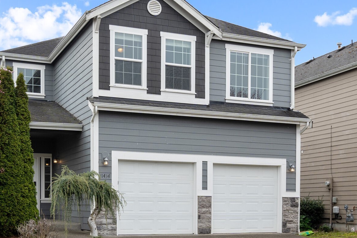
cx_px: 158
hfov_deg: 38.1
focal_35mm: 52
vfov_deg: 25.9
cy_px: 143
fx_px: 516
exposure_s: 1/250
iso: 400
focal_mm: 24
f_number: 8
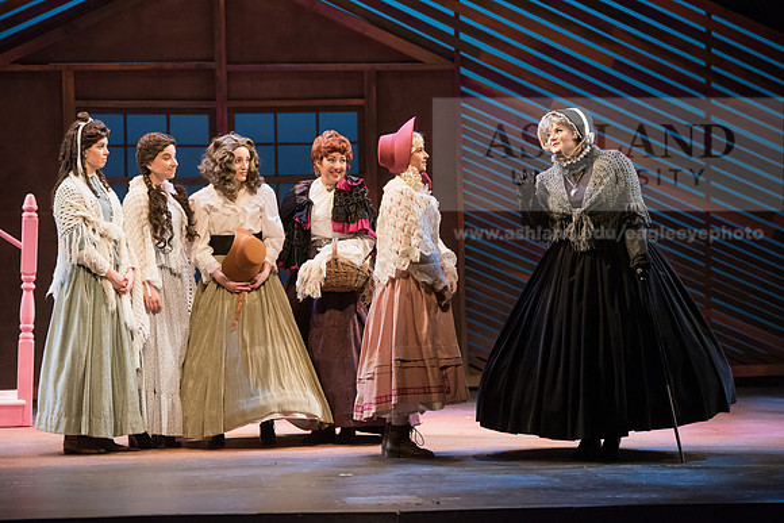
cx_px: 392
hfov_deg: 14.2
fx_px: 3158
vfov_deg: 9.5
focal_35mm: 145
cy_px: 262
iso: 5000
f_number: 4
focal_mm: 145
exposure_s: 1/320
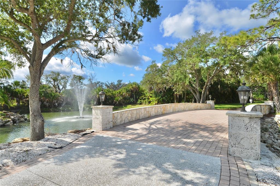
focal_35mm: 36
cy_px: 93
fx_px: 279
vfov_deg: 36.7
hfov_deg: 53.2
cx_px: 140
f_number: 8
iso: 100
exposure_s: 1/250
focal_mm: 24
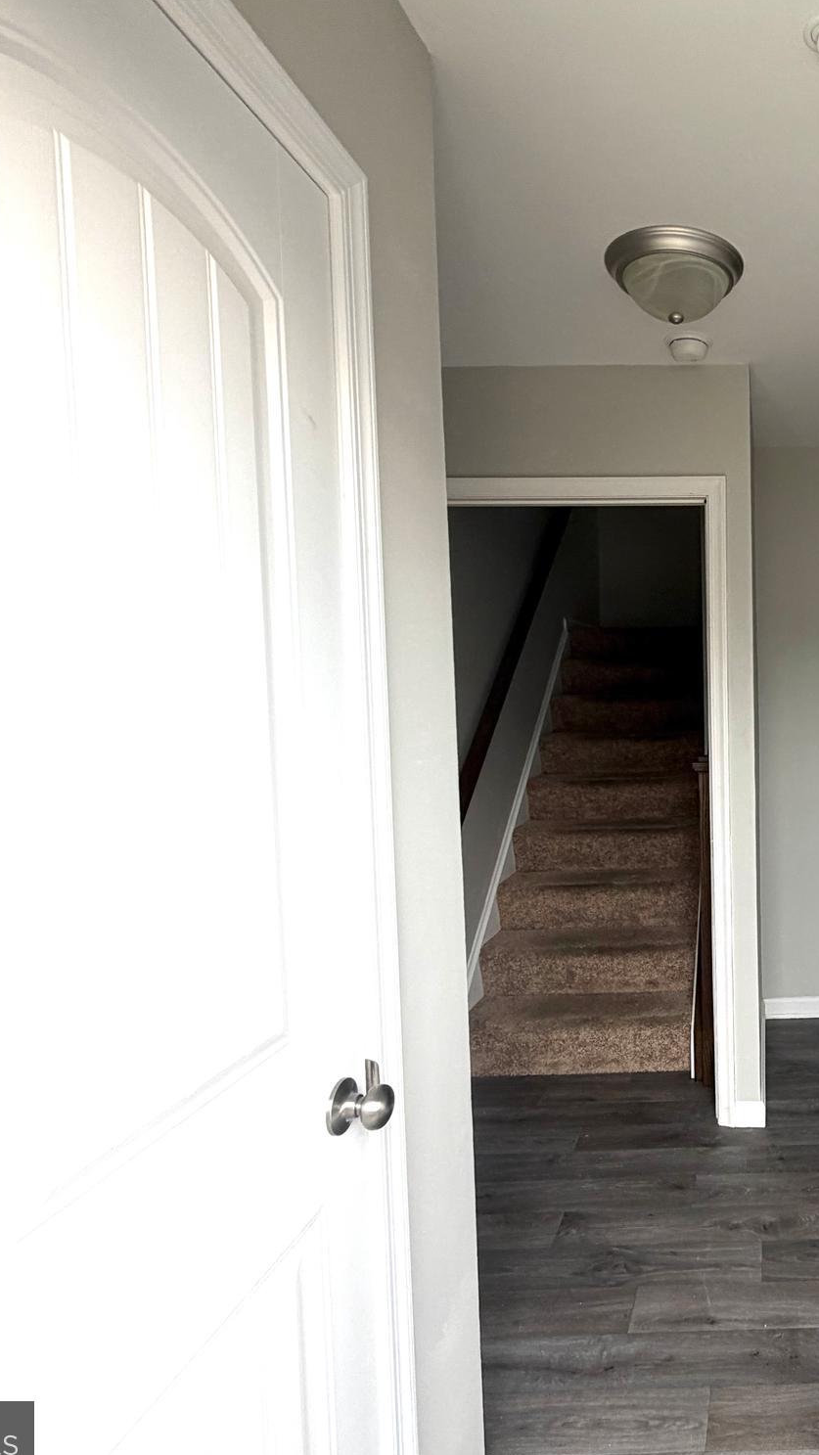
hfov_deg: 46.3
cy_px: 730
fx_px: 810
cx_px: 792
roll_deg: +0.9
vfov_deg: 83.8
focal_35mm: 21
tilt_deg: -1.5
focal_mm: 2.22
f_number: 2.2
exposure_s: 1/121
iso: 80
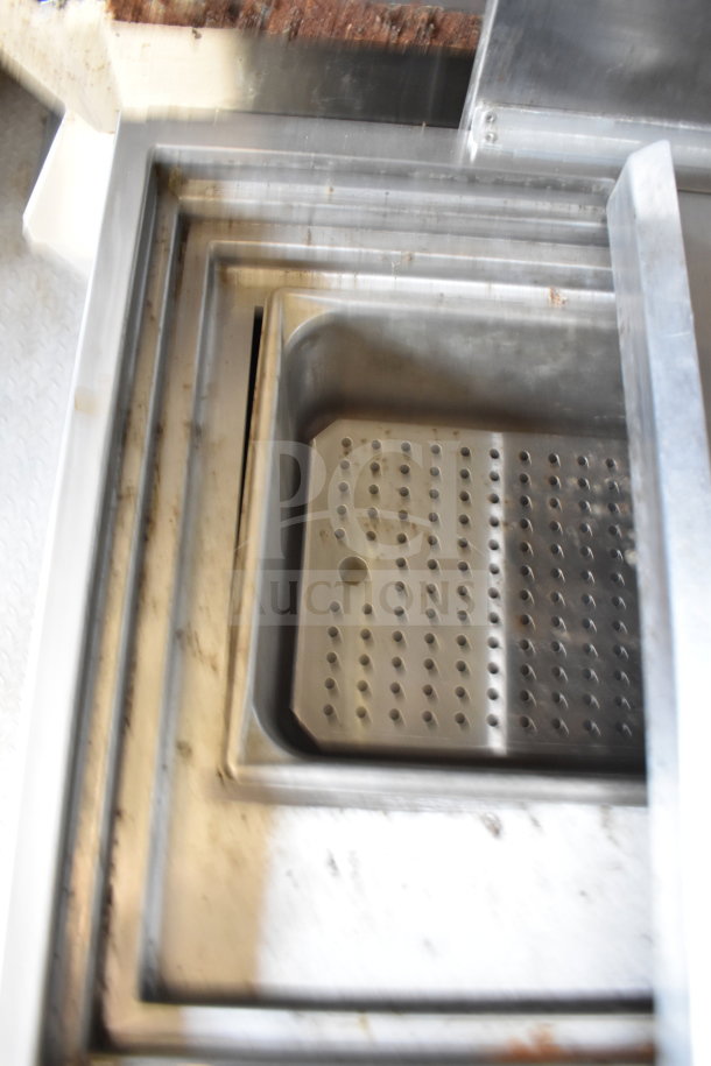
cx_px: 356
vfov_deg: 67.4
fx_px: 800
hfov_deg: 47.9
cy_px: 533
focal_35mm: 27
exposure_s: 1/30
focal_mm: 18
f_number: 3.5
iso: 1400
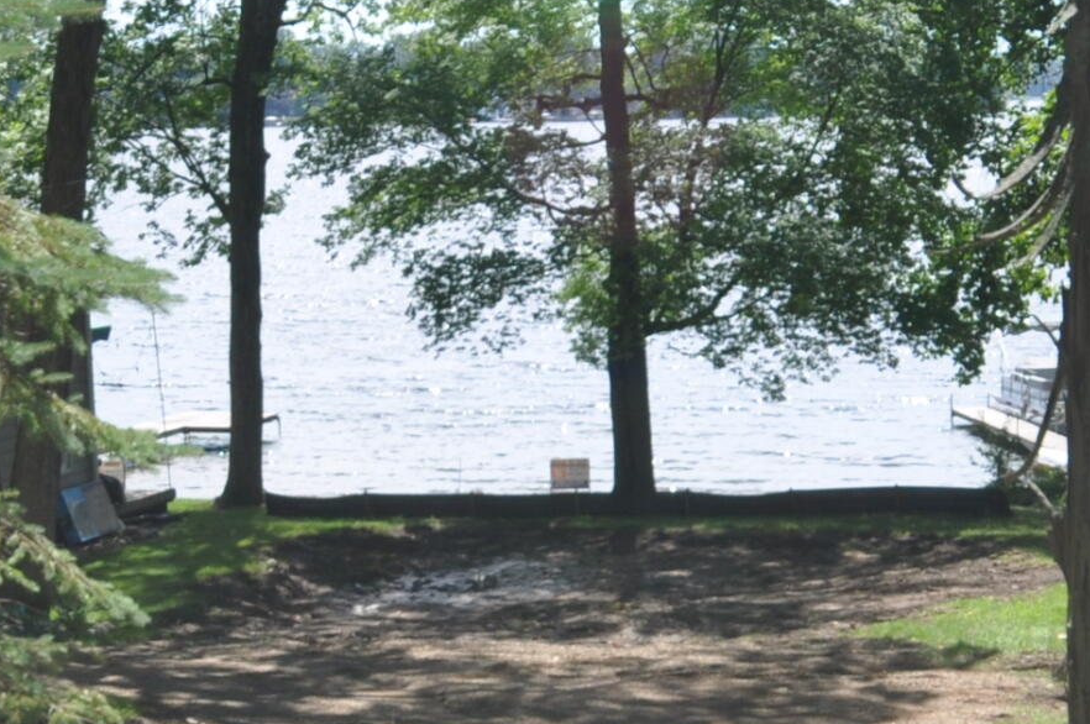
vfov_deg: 13.4
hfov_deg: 20.0
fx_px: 3085
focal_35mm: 102
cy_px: 521
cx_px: 635
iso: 200
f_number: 9
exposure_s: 1/200
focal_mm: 20
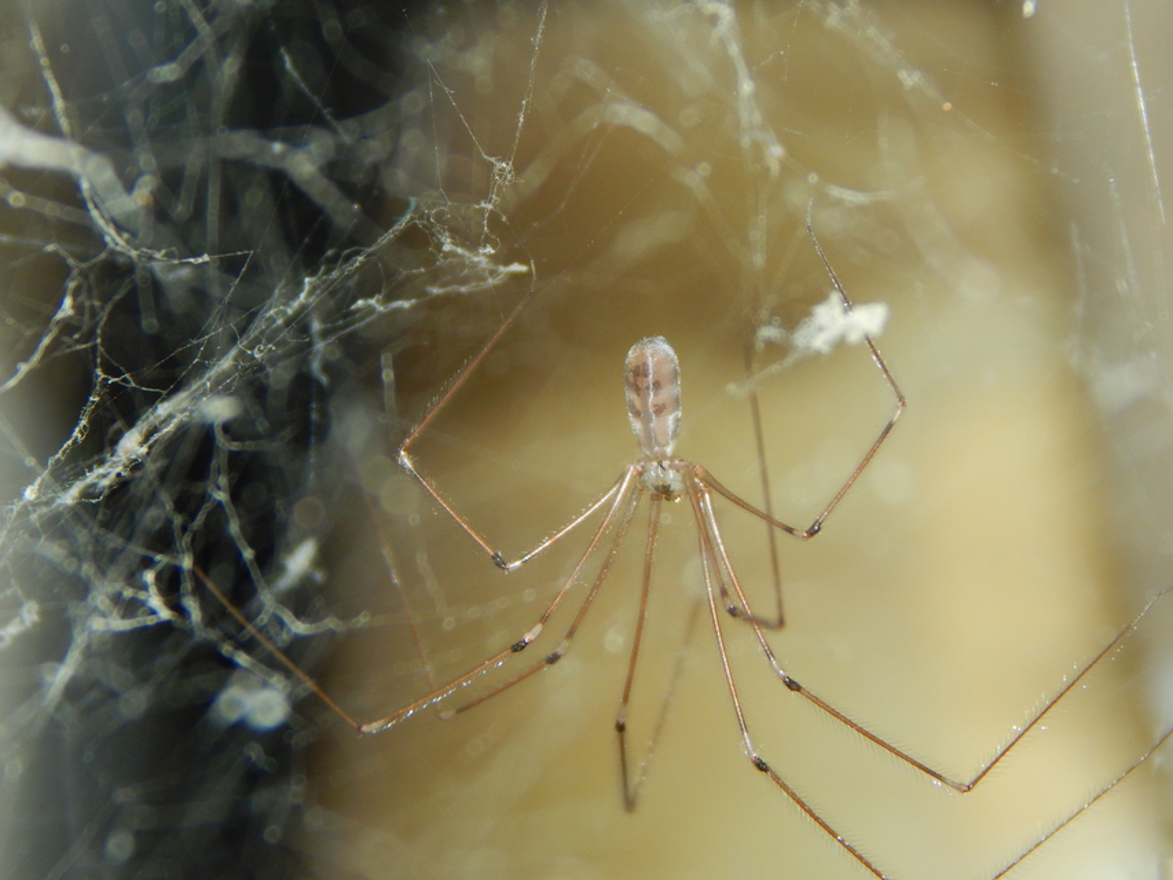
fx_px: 8473
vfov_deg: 5.9
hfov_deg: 7.9
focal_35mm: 250
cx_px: 586
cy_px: 440
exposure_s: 1/30
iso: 200
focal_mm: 44.9
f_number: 11.2
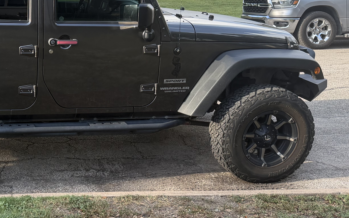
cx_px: 38
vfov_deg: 21.9
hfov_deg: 32.9
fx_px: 561
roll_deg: -0.8
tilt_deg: -10.4
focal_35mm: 59
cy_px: 82
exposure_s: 1/849
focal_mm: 6.76
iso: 100
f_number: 1.78
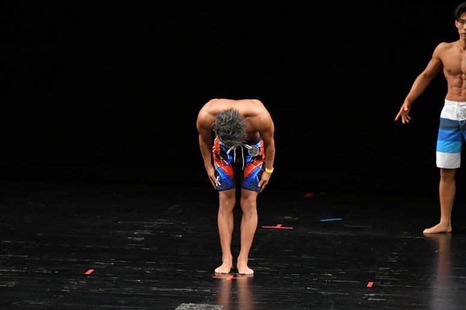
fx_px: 3687
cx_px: 233
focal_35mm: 285
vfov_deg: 4.8
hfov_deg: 7.2
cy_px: 155
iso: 3200
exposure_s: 1/400
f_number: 5.6
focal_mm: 190
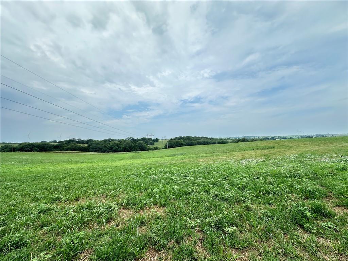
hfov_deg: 102.1
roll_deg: +2.0
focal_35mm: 14
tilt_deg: +3.8
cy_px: 130
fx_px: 141
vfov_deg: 85.7
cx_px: 174
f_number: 2.2
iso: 40
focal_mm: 2.22
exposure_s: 1/493
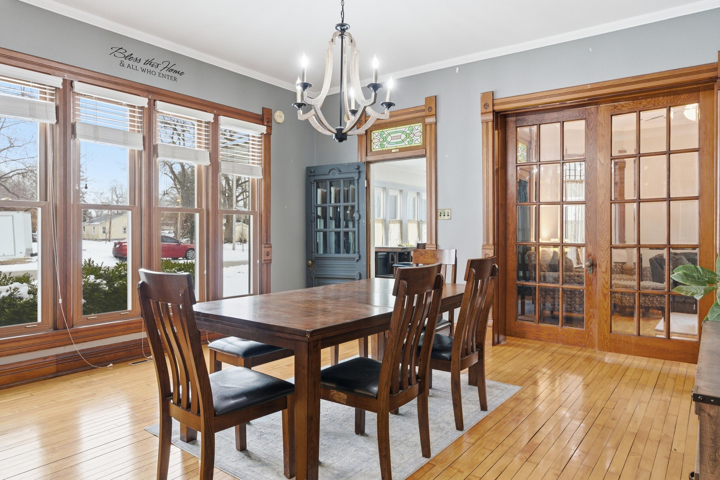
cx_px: 360
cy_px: 240
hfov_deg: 76.1
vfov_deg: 55.1
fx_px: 460
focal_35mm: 23
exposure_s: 1/125
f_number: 8
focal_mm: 23
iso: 640
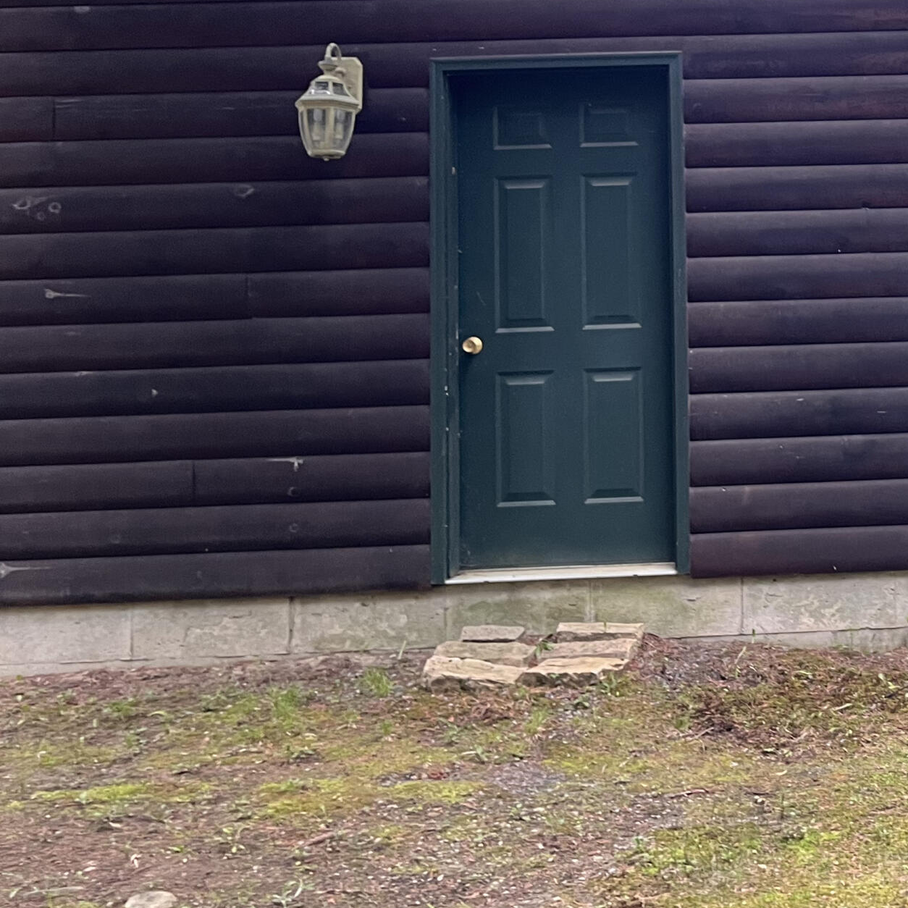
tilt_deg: +3.3
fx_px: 1632
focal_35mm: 55
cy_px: 237
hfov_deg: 28.3
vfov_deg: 30.6
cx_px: 993
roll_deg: +3.3
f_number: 1.6
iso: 125
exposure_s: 1/65
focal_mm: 5.1
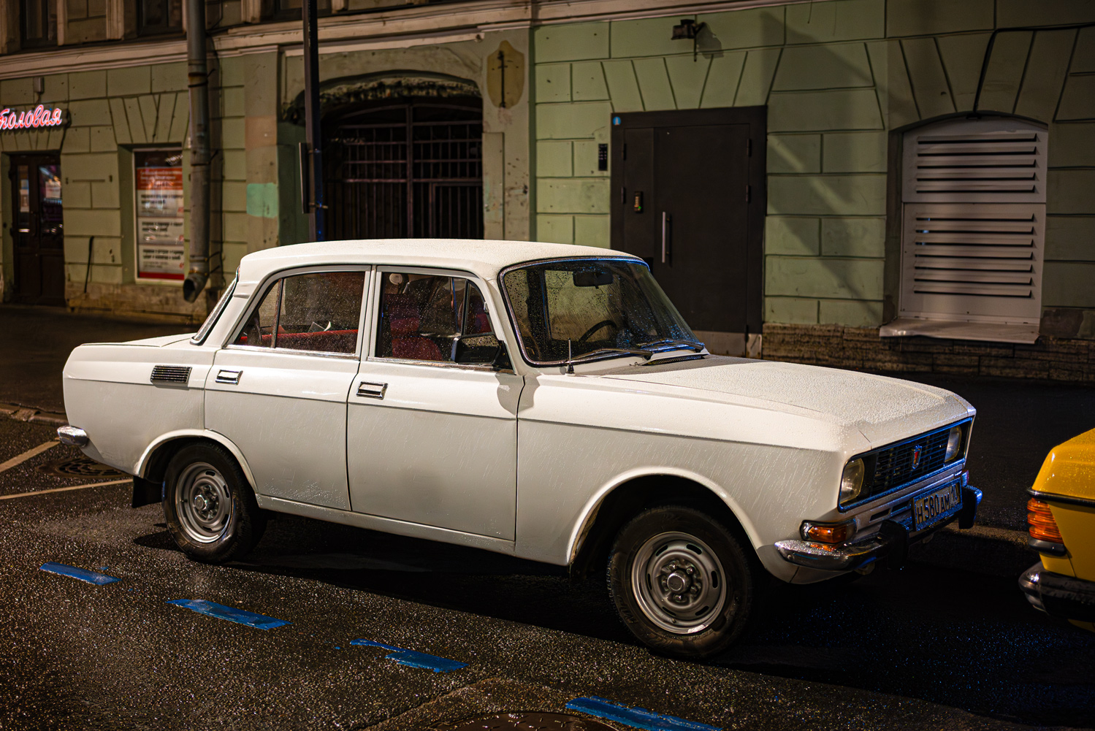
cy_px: 366
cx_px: 548
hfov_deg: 48.4
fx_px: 1217
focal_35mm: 40
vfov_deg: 33.4
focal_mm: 40
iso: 1250
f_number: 2
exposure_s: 1/80
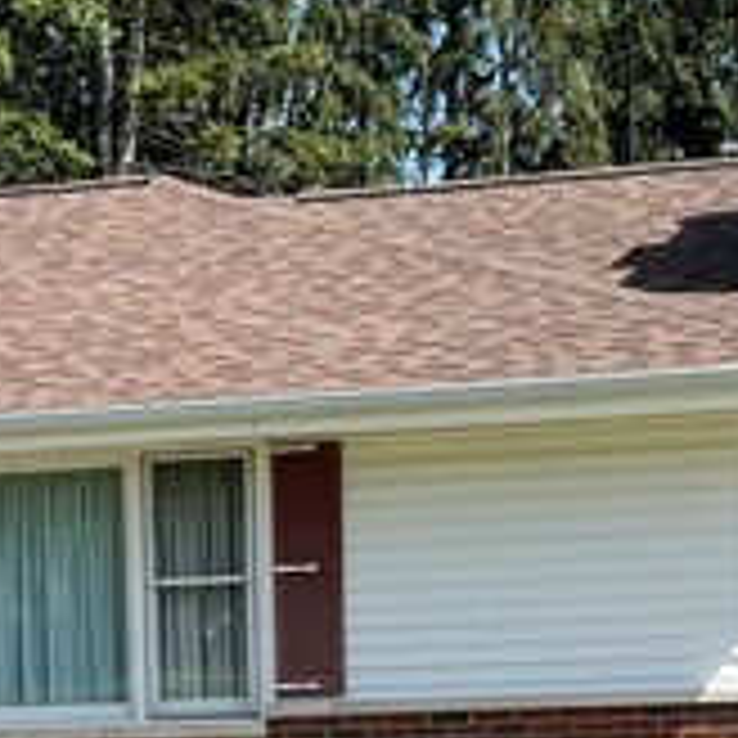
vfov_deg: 12.3
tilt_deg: -5.3
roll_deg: +1.3
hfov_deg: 12.4
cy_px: 954
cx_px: -72
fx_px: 3329
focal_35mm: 138
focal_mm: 5.1
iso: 32
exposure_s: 1/2433
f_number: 1.6
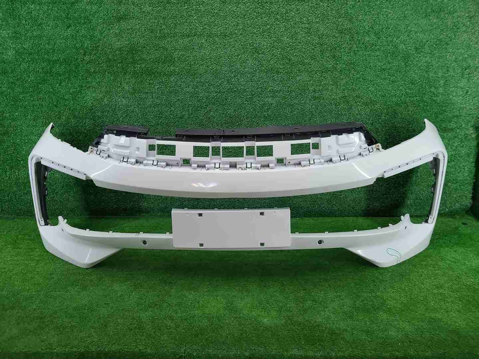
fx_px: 360
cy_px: 180
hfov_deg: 67.3
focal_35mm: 26
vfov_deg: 53.1
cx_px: 240
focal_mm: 5.4
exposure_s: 1/50
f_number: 1.8
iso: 71
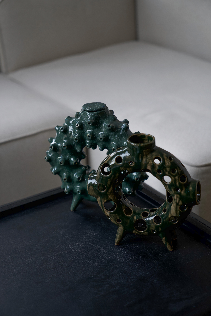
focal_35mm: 70
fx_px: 615
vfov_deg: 28.8
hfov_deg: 19.5
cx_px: 106
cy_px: 158
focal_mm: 70
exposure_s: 1/125
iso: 125
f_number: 2.8
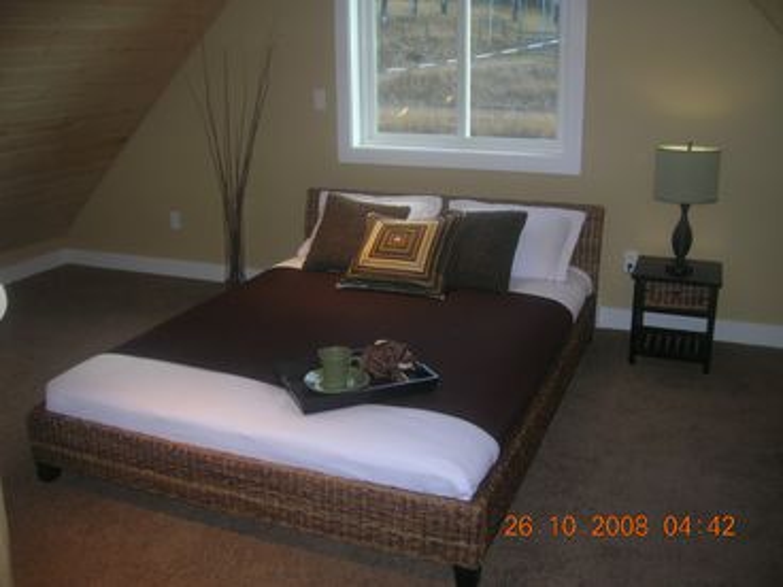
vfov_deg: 41.8
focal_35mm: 34
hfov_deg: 54.0
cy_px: 294
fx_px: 769
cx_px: 392
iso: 78
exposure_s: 1/60.1
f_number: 2.9
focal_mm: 5.7
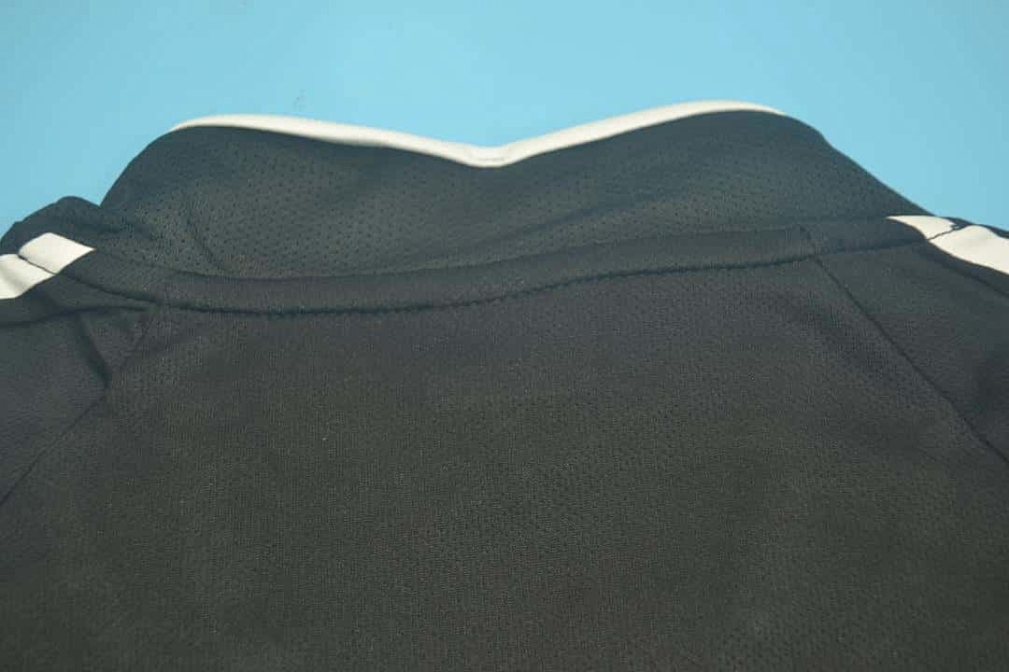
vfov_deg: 34.2
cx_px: 504
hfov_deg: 49.6
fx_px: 1093
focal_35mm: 39
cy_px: 336
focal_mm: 26
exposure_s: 1/60
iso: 200
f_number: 4.2
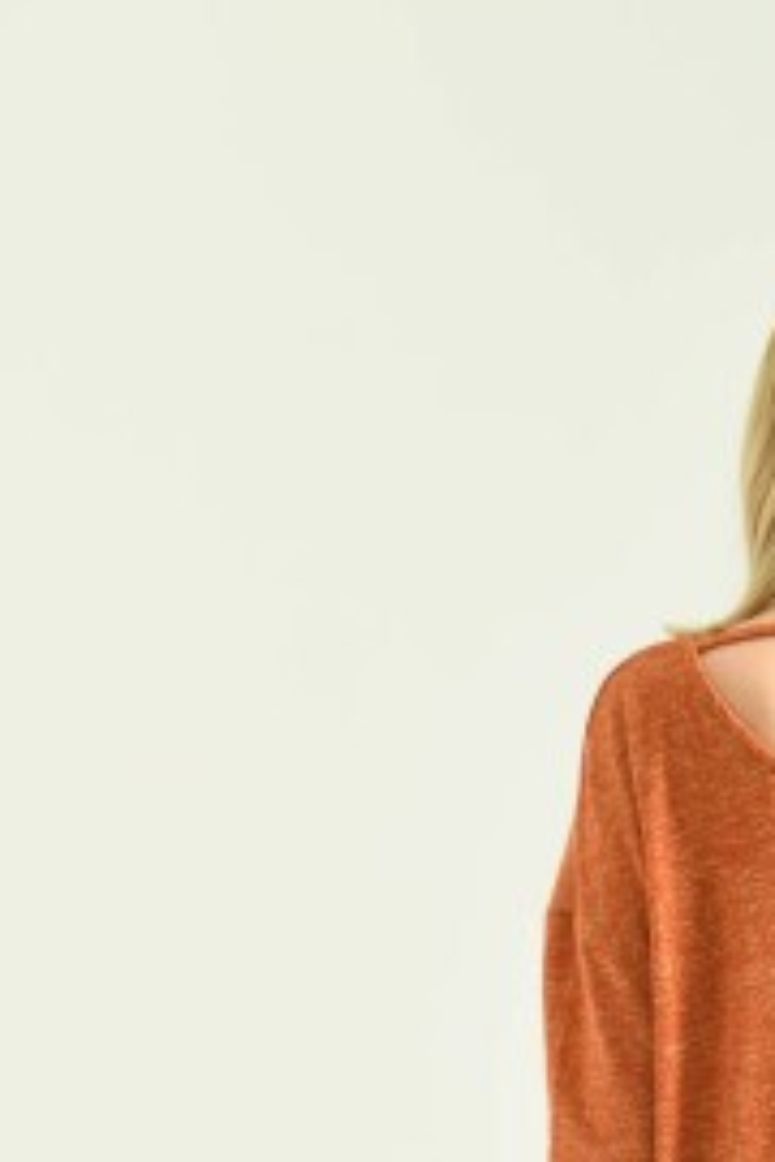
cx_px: 865
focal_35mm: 236
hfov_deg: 5.8
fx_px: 7620
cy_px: 1468
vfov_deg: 8.6
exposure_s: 1/160
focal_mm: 85
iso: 125
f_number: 5.6
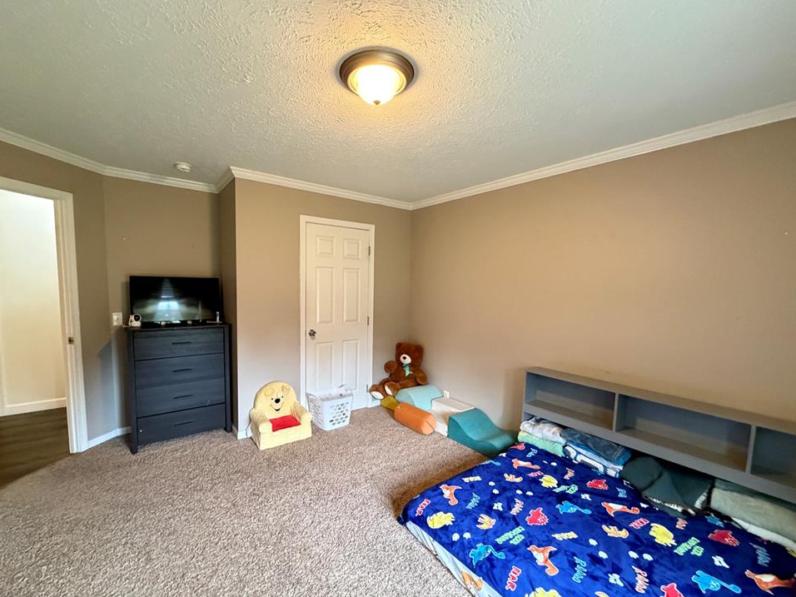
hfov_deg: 98.1
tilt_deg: -4.2
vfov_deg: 81.7
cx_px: 376
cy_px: 314
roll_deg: -0.7
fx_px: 345
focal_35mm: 15
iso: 1000
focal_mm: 2.22
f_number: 2.2
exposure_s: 1/60
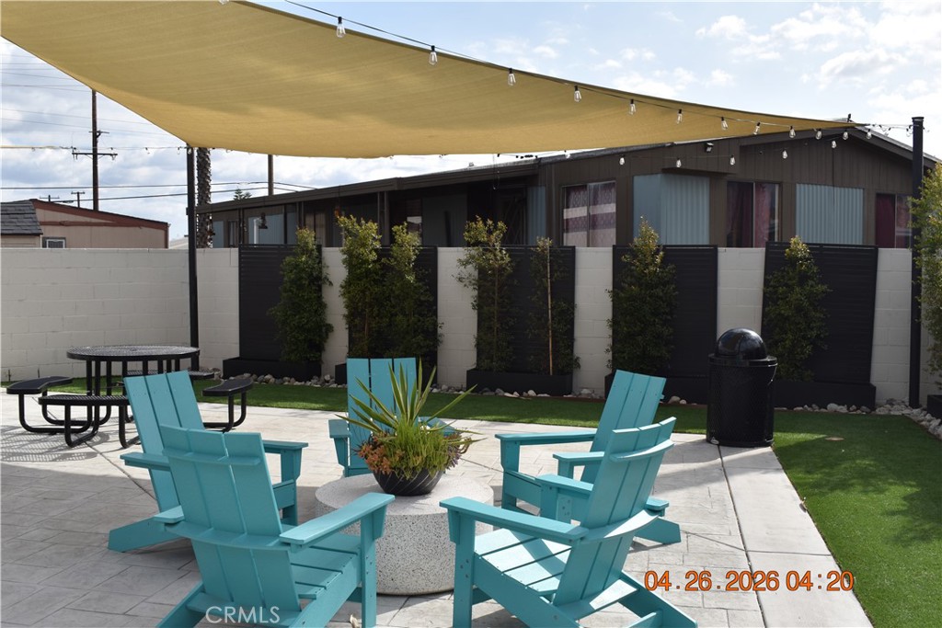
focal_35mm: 36
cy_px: 314
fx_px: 942
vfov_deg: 36.9
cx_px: 471
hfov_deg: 53.1
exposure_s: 1/200
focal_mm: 24
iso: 100
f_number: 10
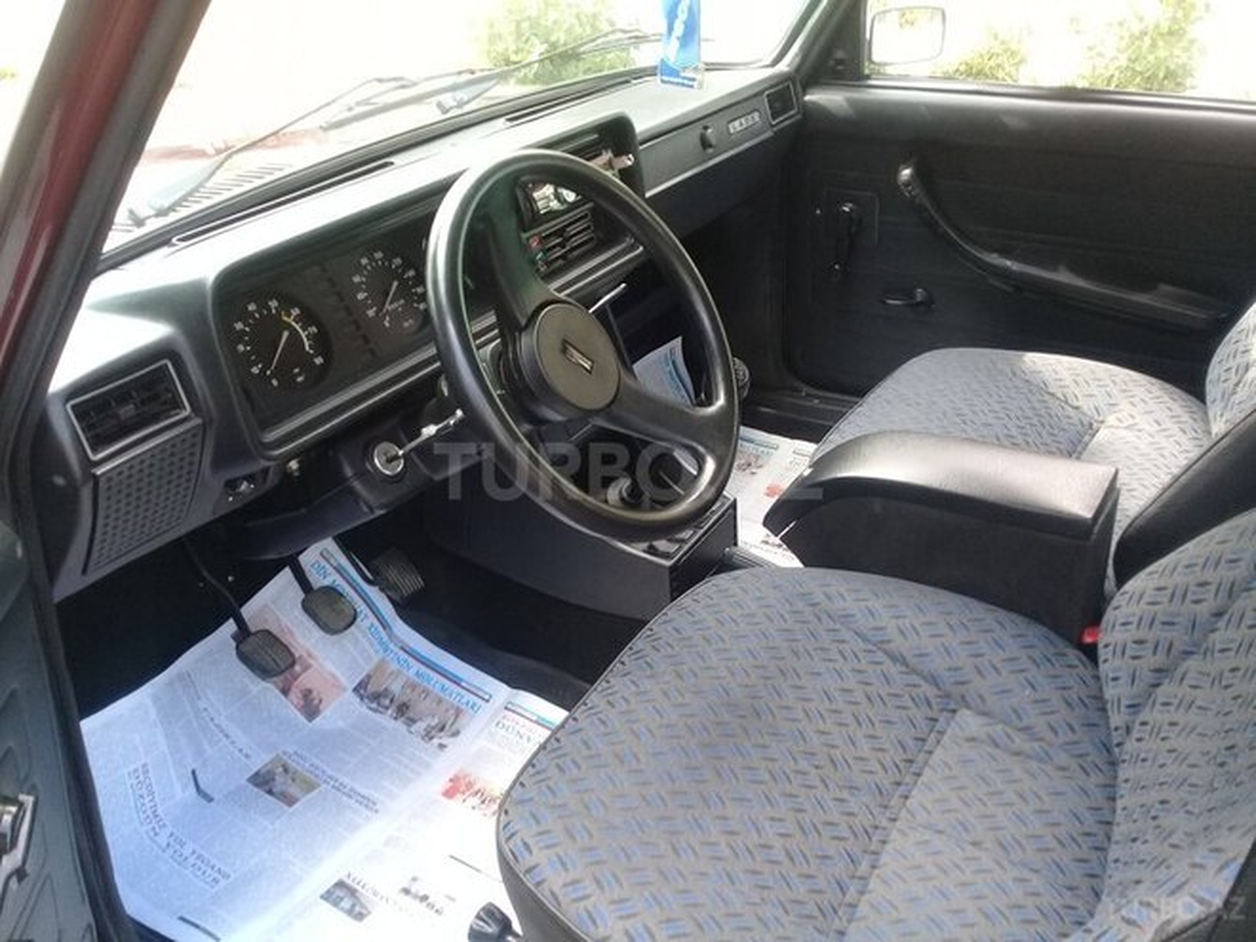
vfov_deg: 45.4
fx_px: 1125
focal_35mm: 31
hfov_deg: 58.4
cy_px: 471
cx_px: 628
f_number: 2.2
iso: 80
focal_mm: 3.3
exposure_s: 1/60
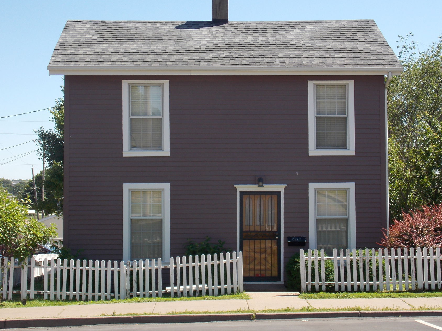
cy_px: 145
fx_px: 753
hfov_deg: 32.7
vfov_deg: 24.8
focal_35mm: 59
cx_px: 218
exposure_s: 1/400
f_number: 3.9
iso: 80
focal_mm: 9.3
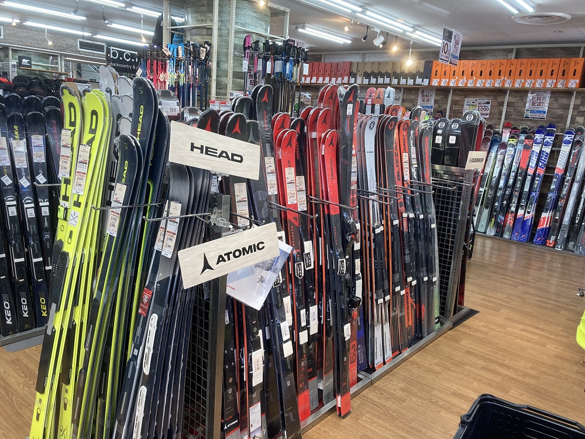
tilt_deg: -11.3
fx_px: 473
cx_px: 292
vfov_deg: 49.7
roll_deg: -4.6
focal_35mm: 28
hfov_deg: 63.4
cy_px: 220
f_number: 1.8
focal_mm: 3.99
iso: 80
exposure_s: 1/100
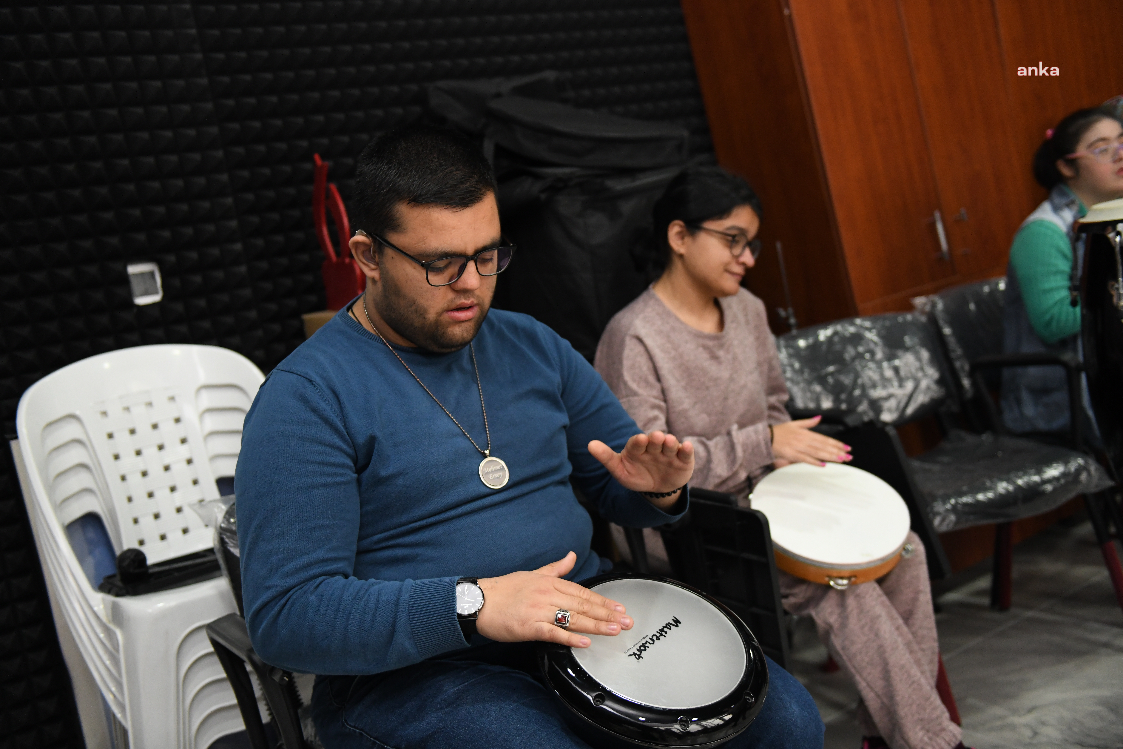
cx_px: 562
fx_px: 1185
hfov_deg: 50.7
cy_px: 374
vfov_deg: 35.1
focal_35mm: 38
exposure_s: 1/250
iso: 2500
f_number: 2.8
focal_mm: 38
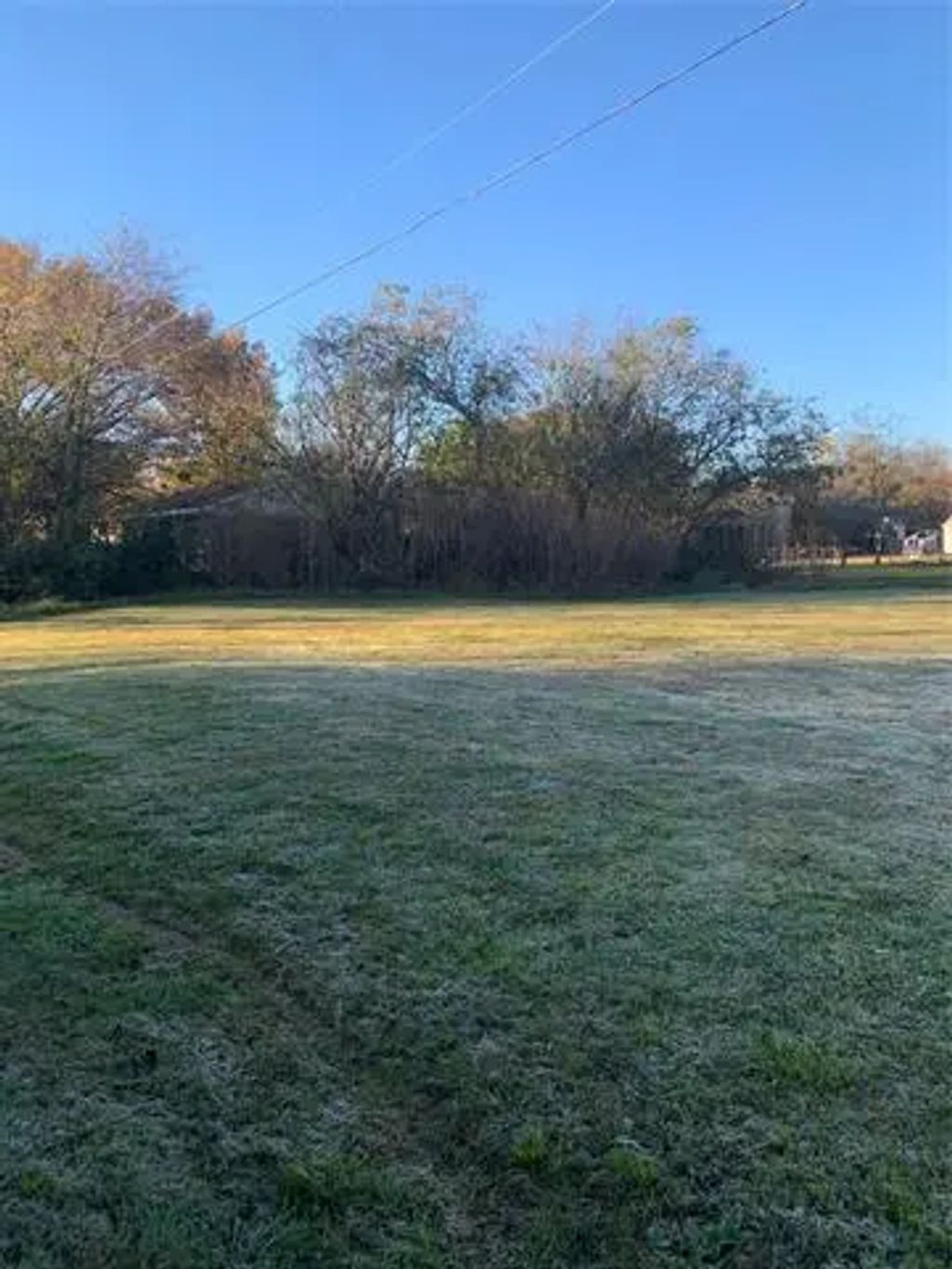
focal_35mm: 26
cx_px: 476
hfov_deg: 53.1
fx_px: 953
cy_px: 634
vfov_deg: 67.3
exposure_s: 1/594
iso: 25
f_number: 1.8
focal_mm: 4.25
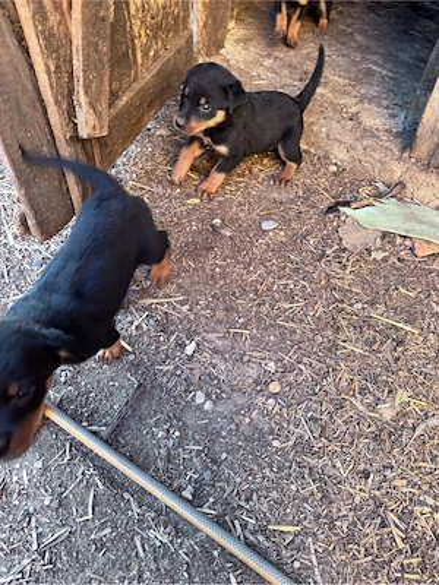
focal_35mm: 24
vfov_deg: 71.6
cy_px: 292
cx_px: 220
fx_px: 406
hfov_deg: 56.8
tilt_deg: -49.4
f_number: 1.78
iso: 125
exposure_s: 1/121
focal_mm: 6.76
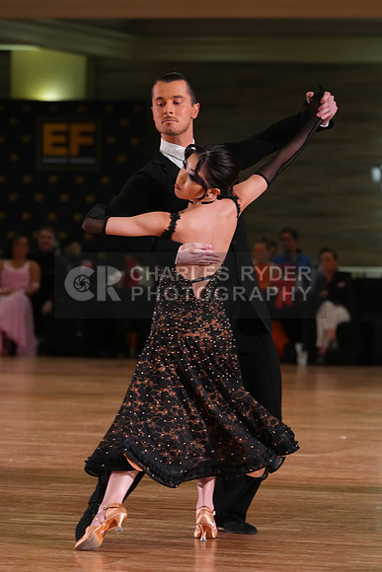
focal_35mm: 200
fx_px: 3181
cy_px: 286
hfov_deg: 6.9
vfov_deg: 10.3
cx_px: 191
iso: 3200
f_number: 5.6
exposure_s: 1/200
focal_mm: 200
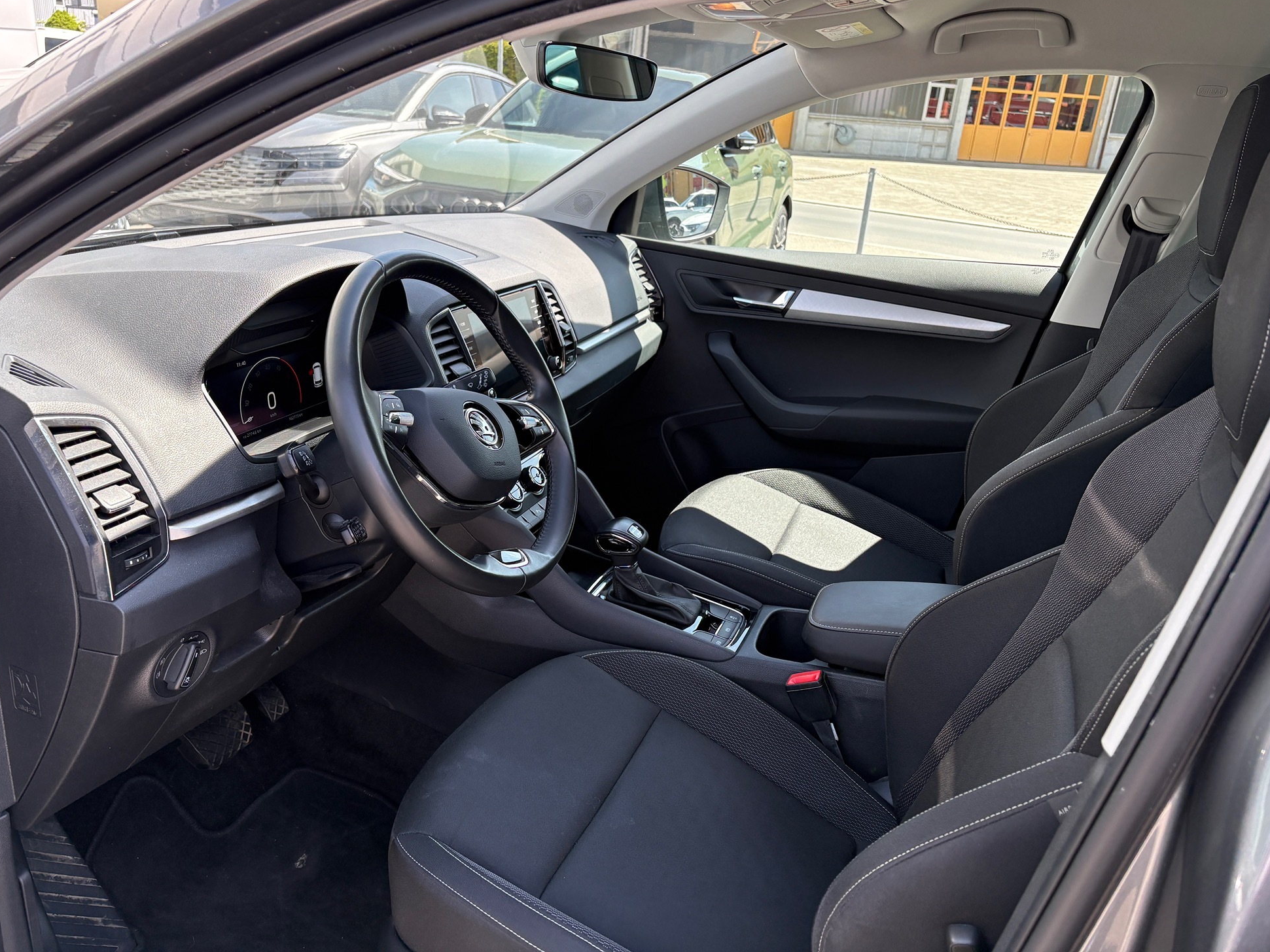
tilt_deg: -20.4
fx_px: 991
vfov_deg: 51.3
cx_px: 620
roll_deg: -4.4
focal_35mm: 27
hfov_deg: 65.3
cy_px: 458
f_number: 1.6
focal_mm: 5.96
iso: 50
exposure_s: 1/375
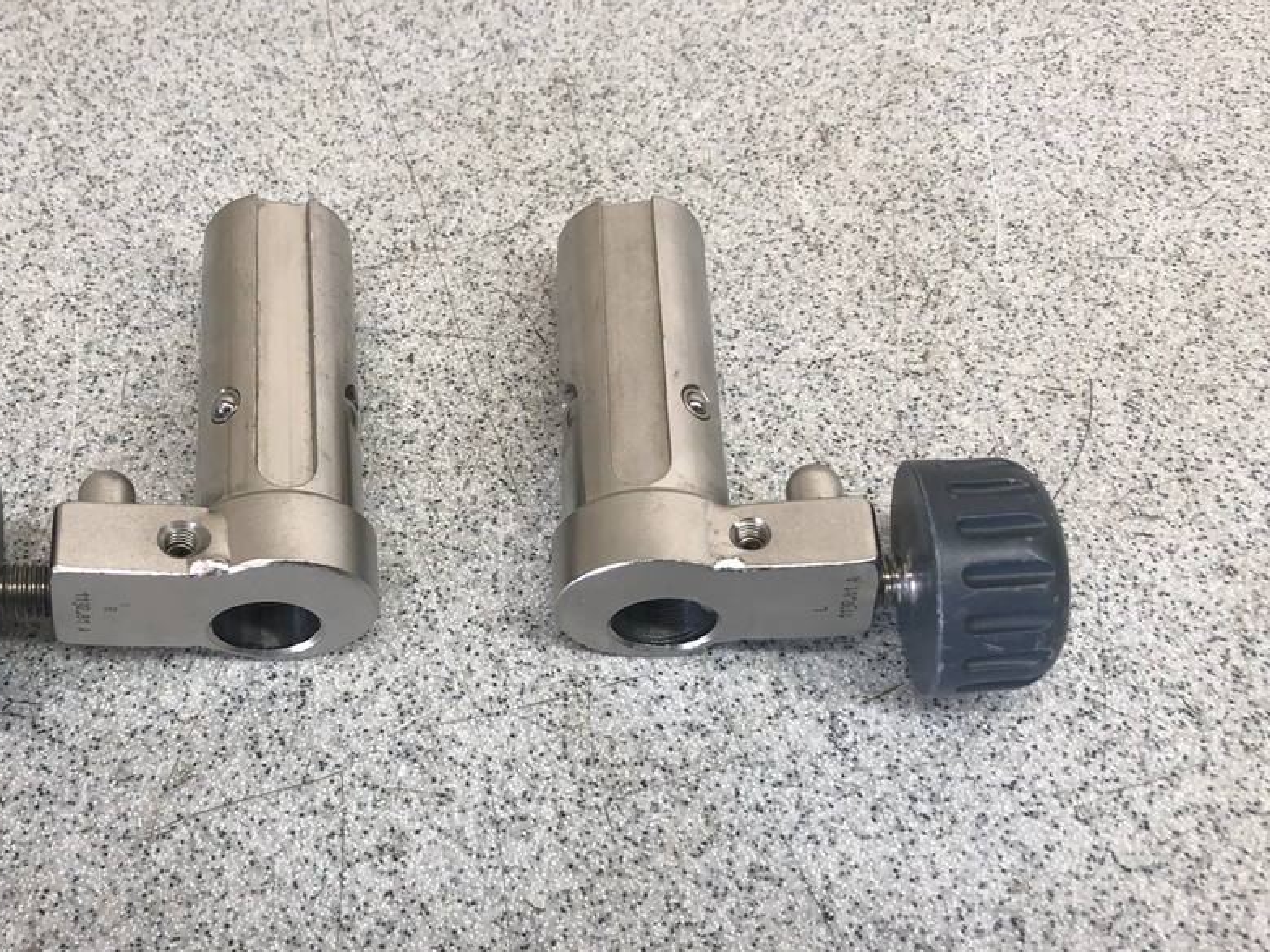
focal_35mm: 36
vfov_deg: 39.6
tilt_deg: -56.9
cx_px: 455
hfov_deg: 50.7
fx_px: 1321
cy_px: 520
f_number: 1.8
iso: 50
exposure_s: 1/120
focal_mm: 3.99
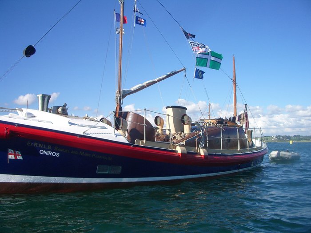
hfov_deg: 52.6
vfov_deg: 40.7
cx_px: 156
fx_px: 314
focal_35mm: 35
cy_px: 116
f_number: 4.3
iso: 80
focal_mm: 5.8
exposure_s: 1/500
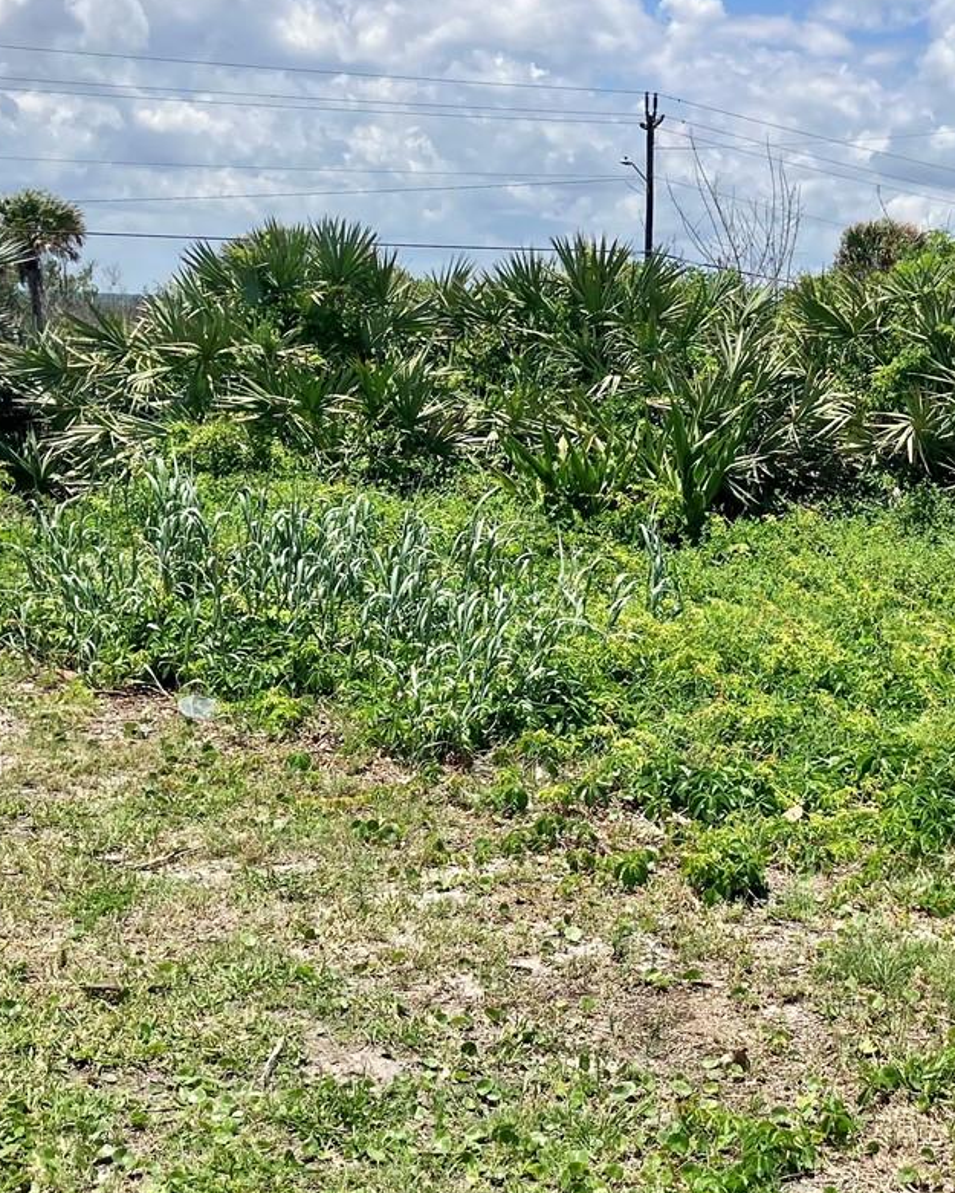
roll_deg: -2.9
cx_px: 759
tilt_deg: -4.5
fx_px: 1978
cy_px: 564
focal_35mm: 56
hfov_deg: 26.6
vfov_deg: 33.6
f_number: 1.8
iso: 32
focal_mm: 3.99
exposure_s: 1/2315
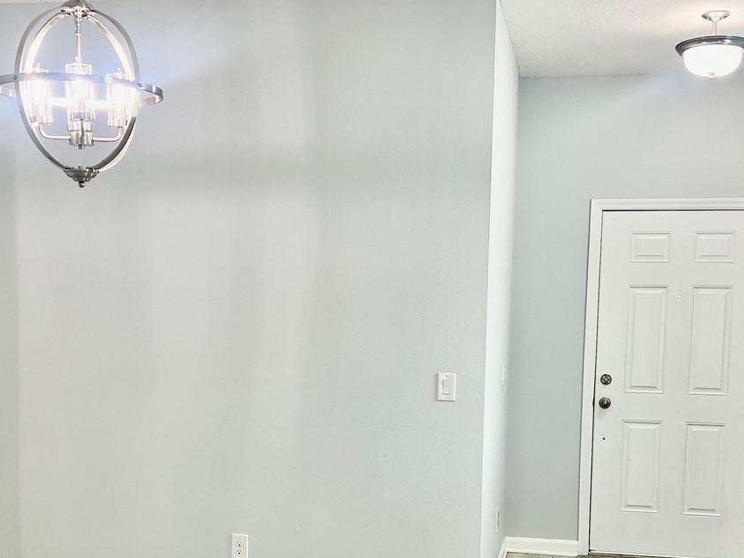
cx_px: 394
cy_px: 417
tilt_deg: -5.7
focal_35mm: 49
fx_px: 1053
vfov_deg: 29.2
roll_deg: -0.5
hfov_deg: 38.9
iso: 100
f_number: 1.5
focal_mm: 5.7
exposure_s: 1/120
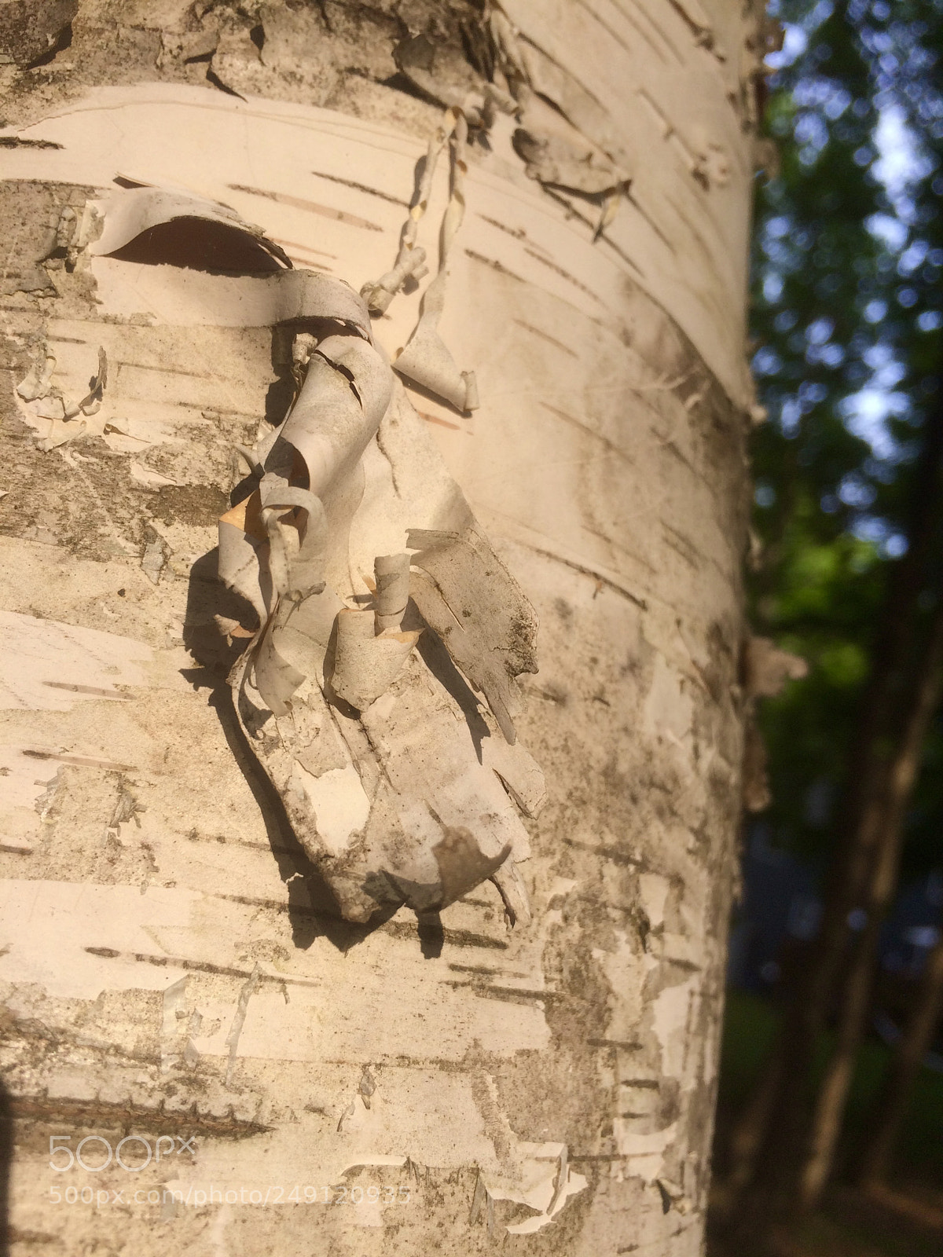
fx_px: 1053
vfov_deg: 61.7
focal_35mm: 29
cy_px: 628
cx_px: 472
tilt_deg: +8.4
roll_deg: -12.9
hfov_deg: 48.2
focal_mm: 4.15
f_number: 2.2
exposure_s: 1/360
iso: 32
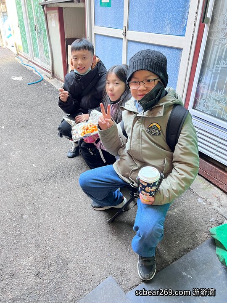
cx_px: 114
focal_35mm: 26
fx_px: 227
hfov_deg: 53.1
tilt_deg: -30.2
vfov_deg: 67.3
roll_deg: -0.7
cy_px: 152
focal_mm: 5.7
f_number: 1.5
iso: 125
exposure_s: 1/60
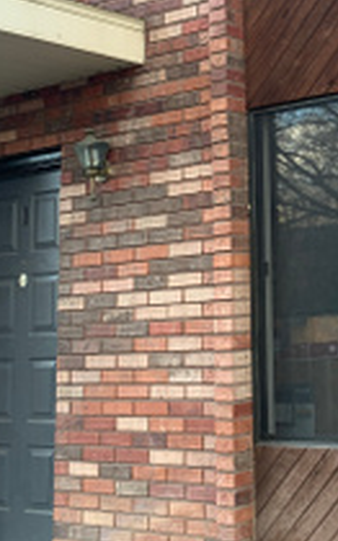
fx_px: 930
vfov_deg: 31.8
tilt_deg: +12.5
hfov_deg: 19.6
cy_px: 121
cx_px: 390
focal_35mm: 63
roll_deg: +1.0
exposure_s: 1/82
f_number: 1.8
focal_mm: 4.25
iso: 100
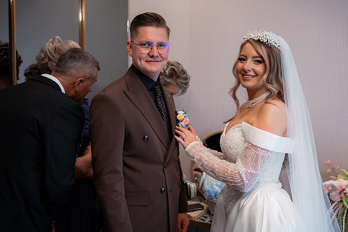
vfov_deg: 37.8
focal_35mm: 35
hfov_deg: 54.4
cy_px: 112
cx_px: 189
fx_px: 338
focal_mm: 32
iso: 640
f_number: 2.8
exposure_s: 1/250
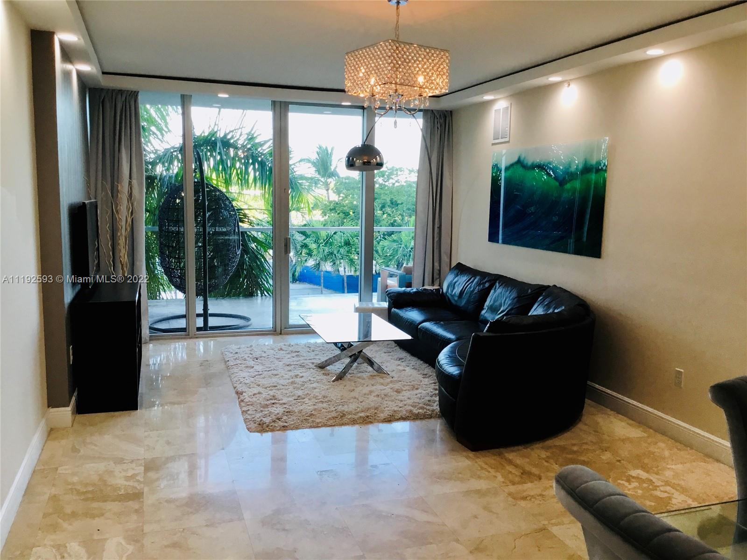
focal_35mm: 31
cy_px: 280
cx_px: 374
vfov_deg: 45.4
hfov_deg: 58.4
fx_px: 669
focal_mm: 3.3
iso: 25
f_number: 2.4
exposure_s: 1/40
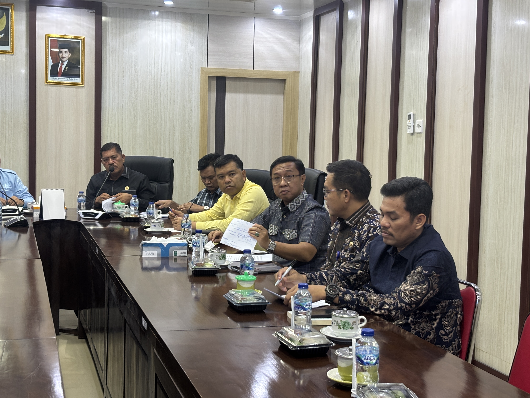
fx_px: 796
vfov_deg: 28.0
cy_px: 199
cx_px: 265
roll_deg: -1.5
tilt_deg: -4.4
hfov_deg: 36.8
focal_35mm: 52
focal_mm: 5.96
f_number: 1.6
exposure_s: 1/50
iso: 125
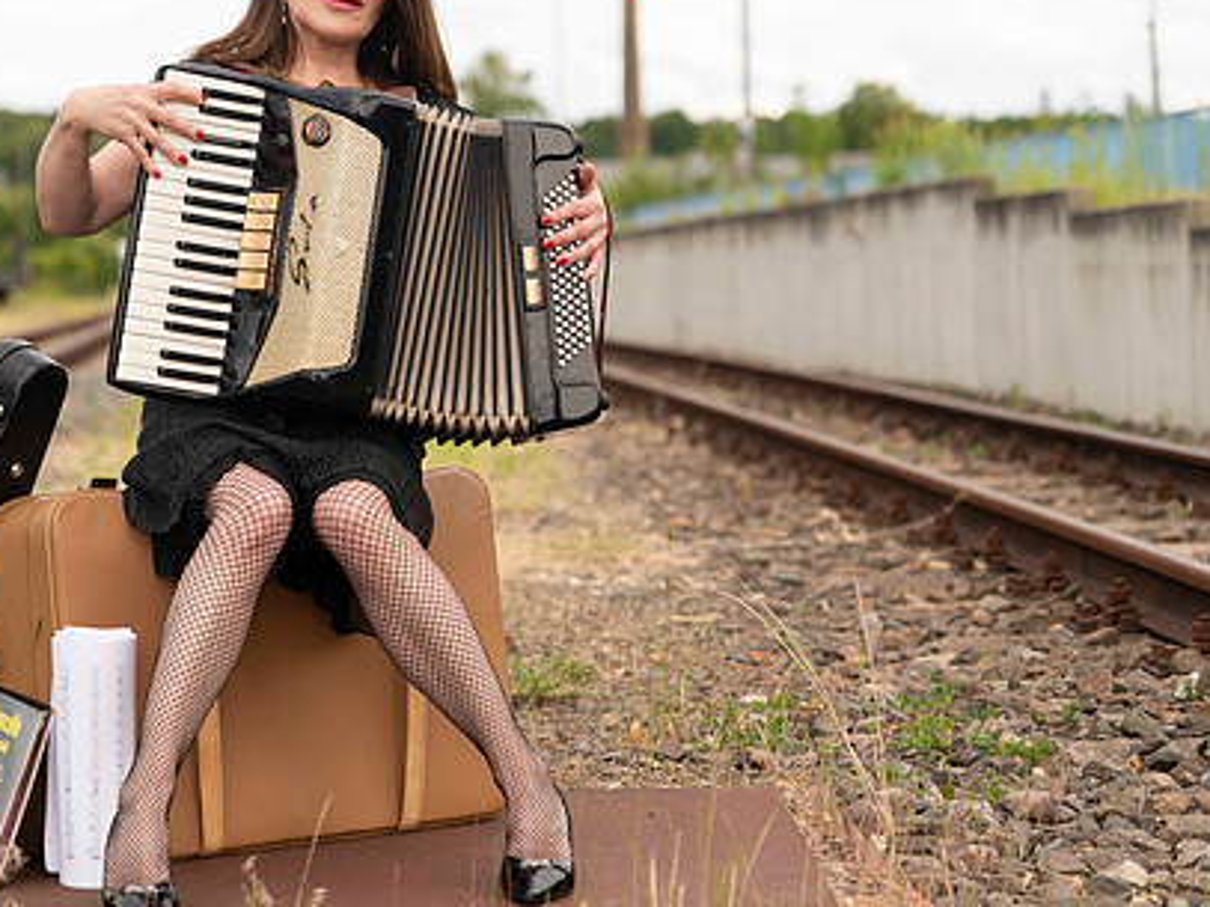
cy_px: 388
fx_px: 3355
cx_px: 389
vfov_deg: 15.4
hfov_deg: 20.4
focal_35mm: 96
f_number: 2.8
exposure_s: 1/640
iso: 64
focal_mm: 70
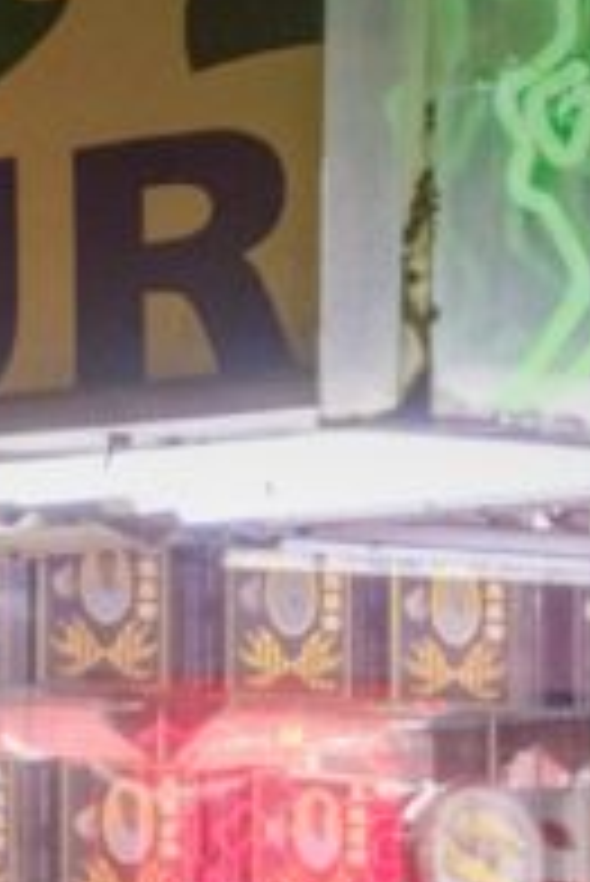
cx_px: 158
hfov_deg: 3.5
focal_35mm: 393
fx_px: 9643
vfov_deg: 5.1
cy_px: 1958
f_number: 5.6
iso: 1600
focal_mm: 44.4
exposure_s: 1/90
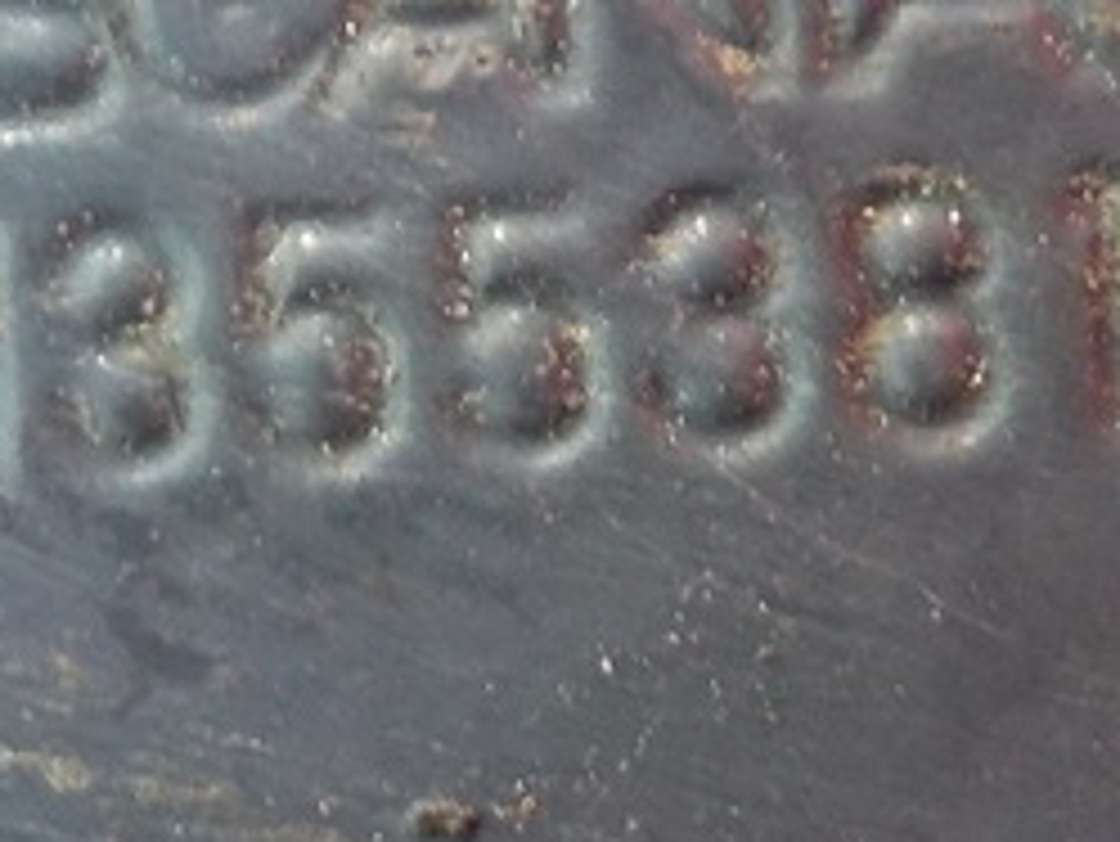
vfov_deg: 19.0
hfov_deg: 25.3
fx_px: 2493
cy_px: 180
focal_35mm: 77
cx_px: 549
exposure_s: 1/5
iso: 800
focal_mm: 4.1
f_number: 3.3
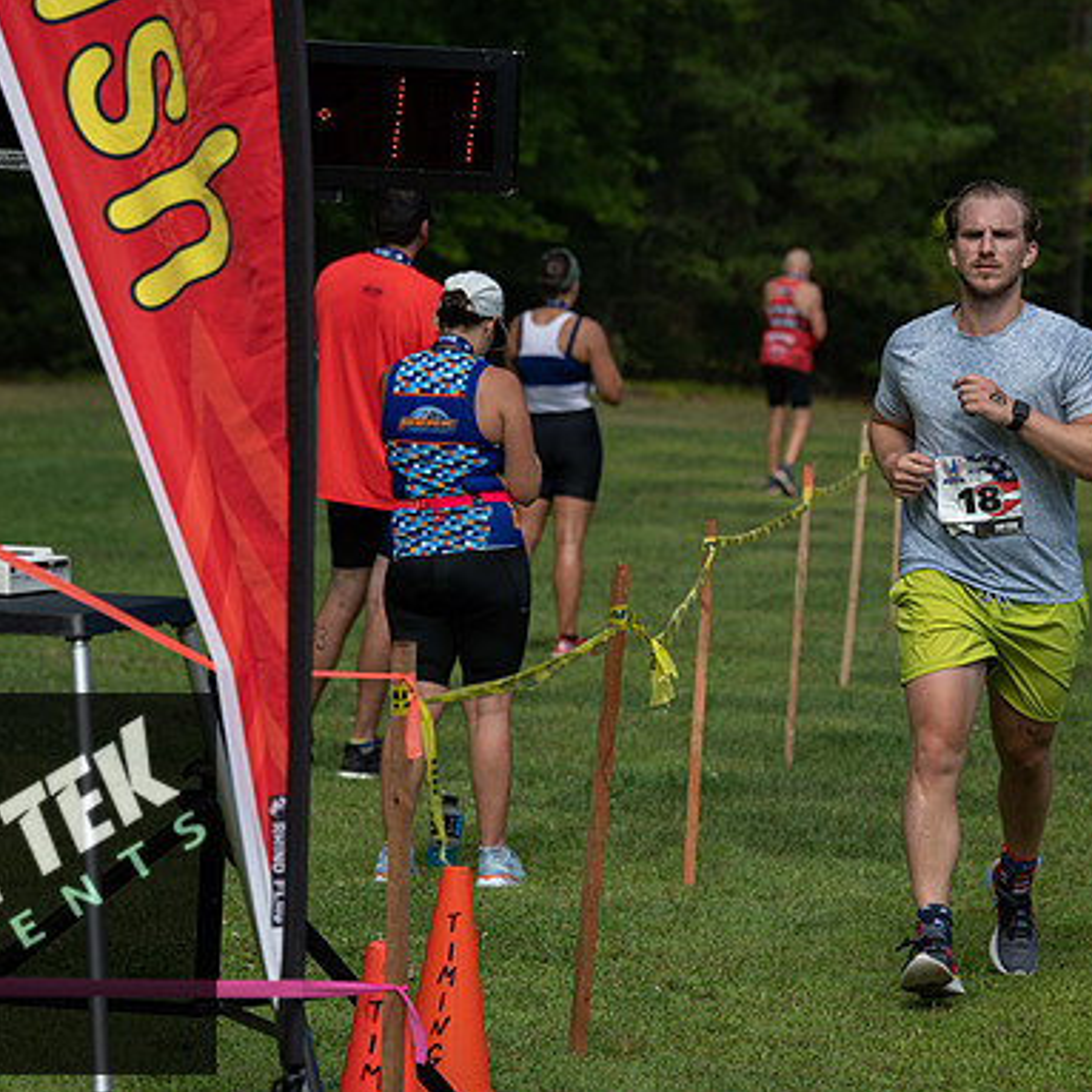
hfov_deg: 9.1
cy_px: 546
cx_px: 639
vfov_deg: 9.1
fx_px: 6888
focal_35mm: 193
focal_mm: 150
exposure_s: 1/1000
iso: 200
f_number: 5.6
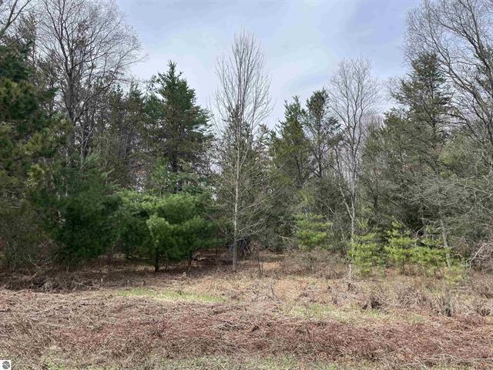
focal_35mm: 26
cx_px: 246
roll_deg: -2.3
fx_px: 370
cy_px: 185
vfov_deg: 53.1
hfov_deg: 67.3
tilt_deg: +7.8
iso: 32
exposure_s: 1/2817
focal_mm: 4.2
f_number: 1.6
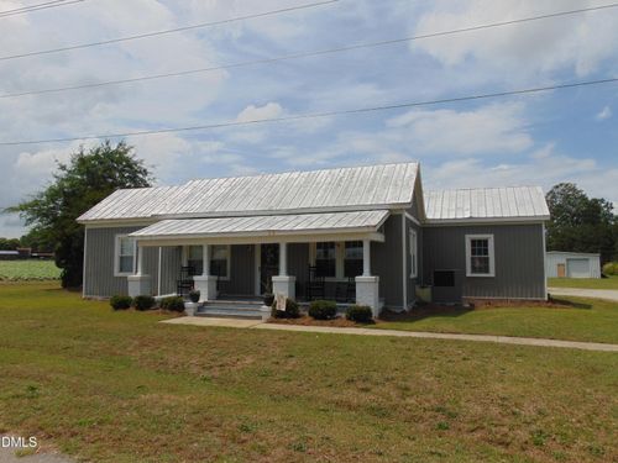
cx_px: 309
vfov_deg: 54.9
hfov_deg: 69.4
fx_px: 446
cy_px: 232
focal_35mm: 25
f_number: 7.7
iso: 80
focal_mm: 4.5
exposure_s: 1/500
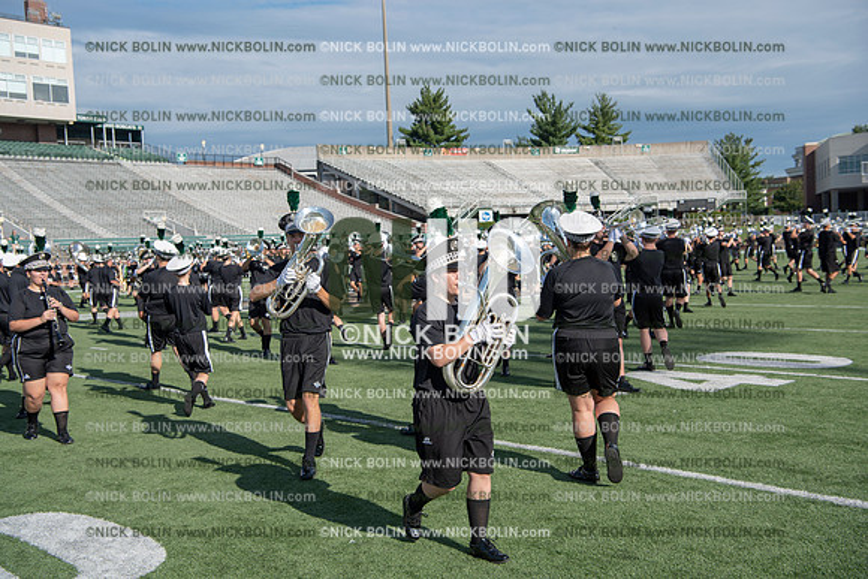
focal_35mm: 40
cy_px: 290
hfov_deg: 48.4
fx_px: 965
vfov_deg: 33.4
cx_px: 434
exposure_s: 1/640
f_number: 5.6
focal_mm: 40
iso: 100
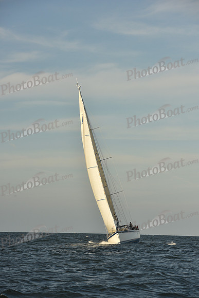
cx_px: 100
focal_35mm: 135
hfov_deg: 10.2
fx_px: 1119
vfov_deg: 15.2
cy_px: 149
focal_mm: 135
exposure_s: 1/1000
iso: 250
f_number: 7.1
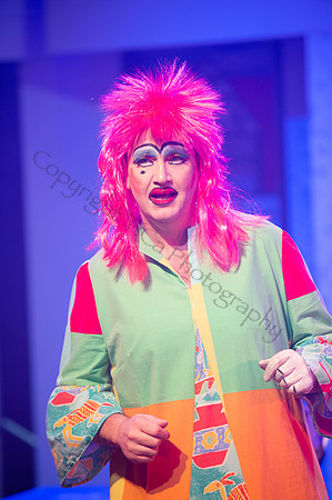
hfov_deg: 7.8
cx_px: 166
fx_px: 2426
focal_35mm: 175
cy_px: 250
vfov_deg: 11.8
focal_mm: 175
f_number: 2.8
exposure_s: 1/200
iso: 1000
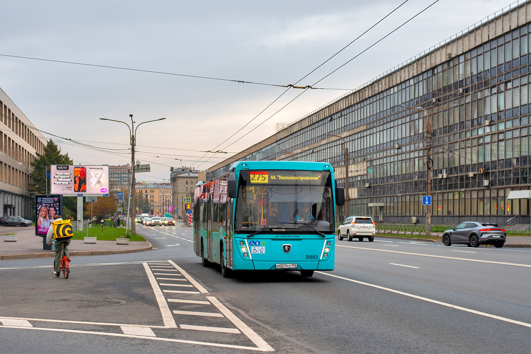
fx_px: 737
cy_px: 177
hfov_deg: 39.6
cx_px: 266
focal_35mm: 50
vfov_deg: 27.0
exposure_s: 1/200
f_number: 5
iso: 400
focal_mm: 50
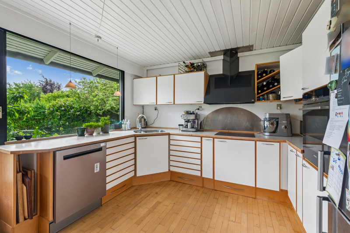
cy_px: 116
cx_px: 175
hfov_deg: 96.7
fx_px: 156
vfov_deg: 73.7
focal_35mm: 16
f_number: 10
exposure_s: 1/13
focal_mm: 16
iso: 200
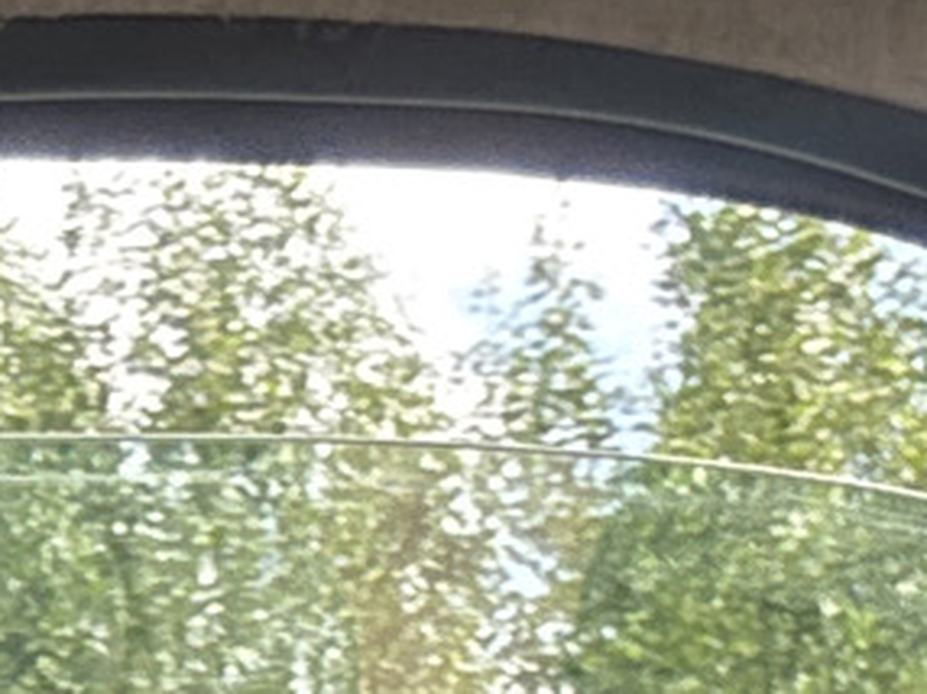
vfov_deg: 8.1
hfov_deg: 12.0
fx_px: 4308
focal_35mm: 161
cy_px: 1946
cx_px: -227
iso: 20
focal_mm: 2.69
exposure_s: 1/122
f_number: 1.9
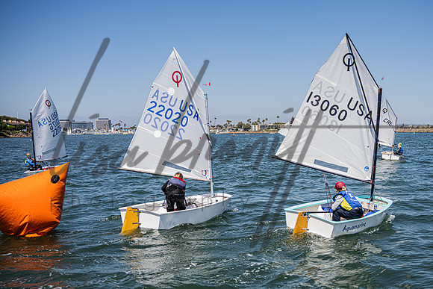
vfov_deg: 33.4
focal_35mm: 40
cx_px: 260
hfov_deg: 48.2
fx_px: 481
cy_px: 166
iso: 250
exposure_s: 1/1250
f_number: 4.2
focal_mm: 32
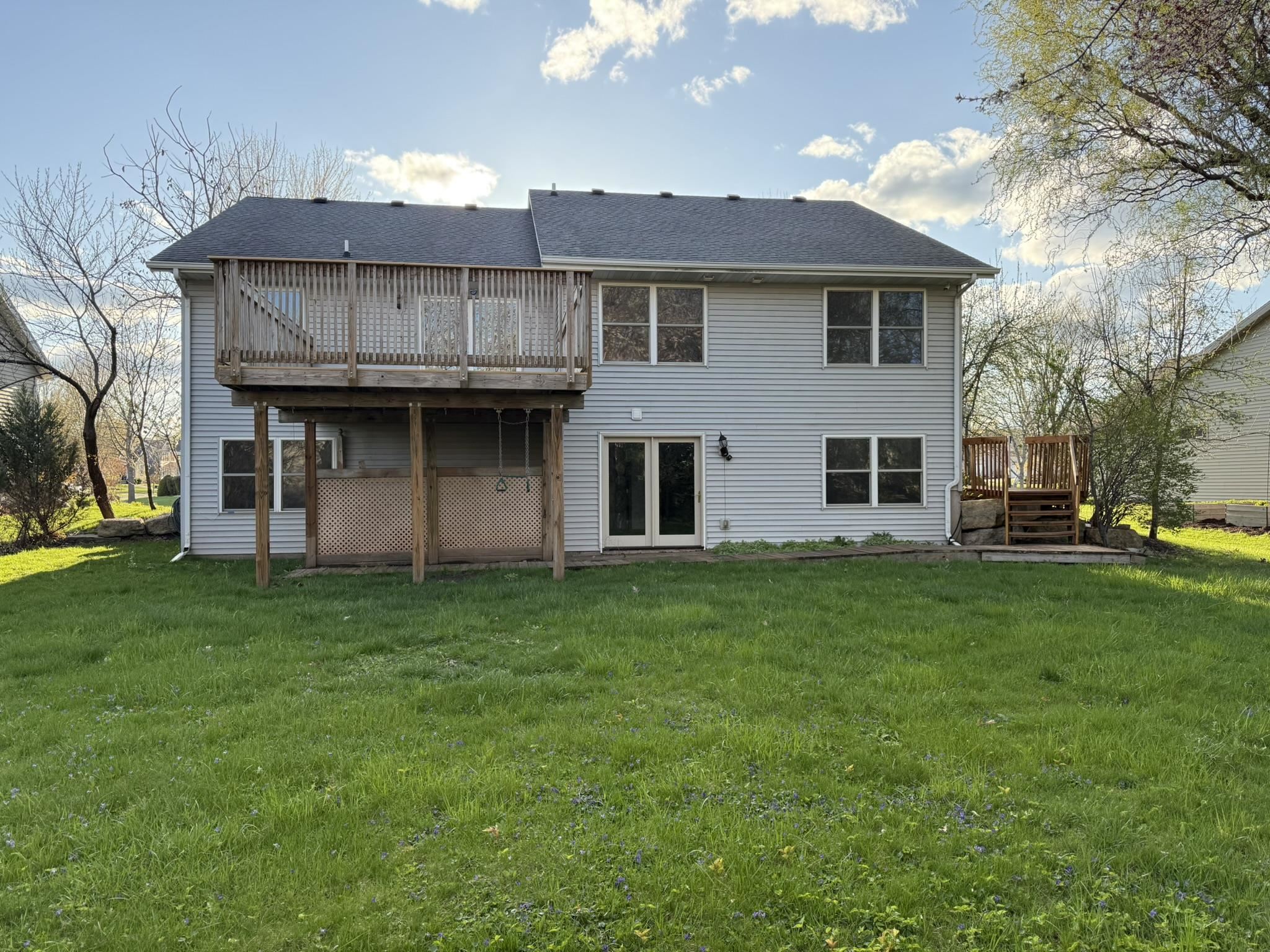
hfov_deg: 71.6
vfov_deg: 56.8
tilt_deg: -0.4
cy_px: 476
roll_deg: +1.0
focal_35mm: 24
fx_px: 881
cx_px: 635
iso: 100
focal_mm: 6.76
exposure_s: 1/992
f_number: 1.78
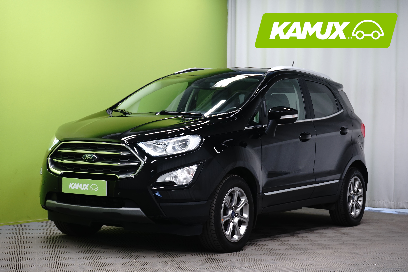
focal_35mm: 69
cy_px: 136
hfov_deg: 29.2
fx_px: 782
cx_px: 204
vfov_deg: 19.7
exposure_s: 1/6
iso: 500
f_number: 8
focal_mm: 69
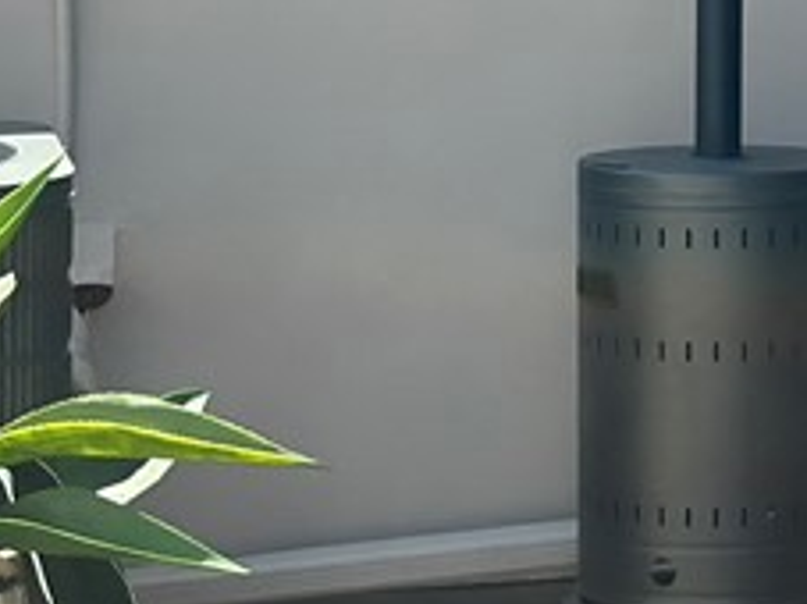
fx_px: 5056
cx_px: 956
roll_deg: -1.2
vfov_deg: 6.8
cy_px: -174
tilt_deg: -4.6
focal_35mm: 217
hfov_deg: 9.0
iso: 80
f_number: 1.78
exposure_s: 1/2469
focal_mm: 6.86
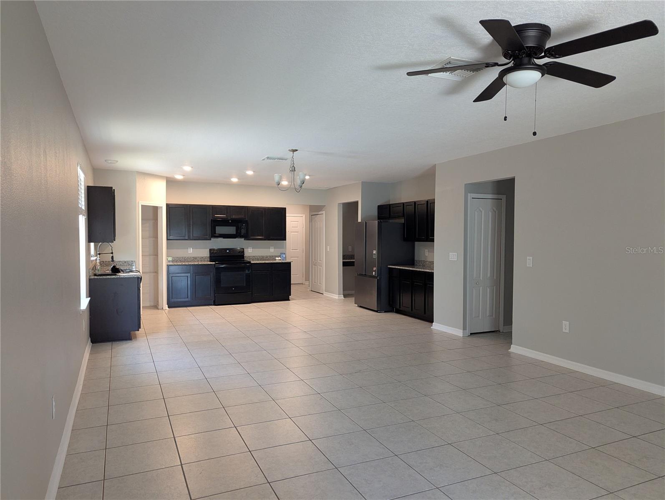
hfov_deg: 71.5
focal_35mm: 24
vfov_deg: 56.9
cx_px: 332
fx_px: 462
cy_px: 250
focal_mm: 6.81
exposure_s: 1/120
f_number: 1.85
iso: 334
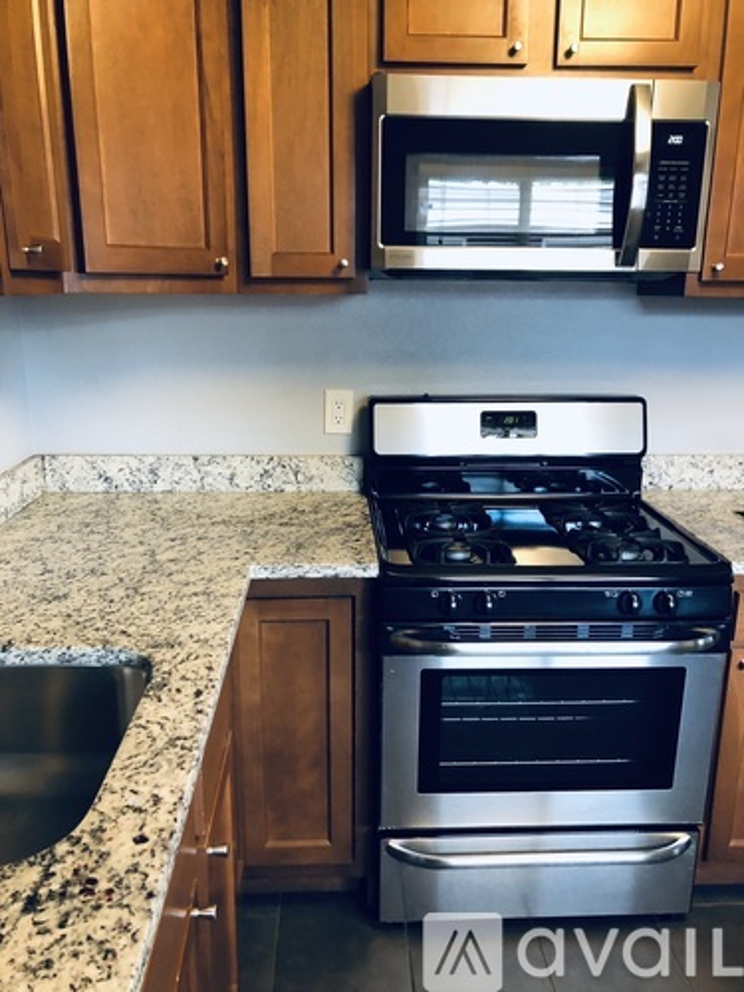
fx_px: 802
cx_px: 372
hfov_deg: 49.7
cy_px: 496
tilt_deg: -14.9
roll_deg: -0.3
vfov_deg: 63.4
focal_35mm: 28
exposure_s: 1/15
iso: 64
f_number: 1.8
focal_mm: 3.99
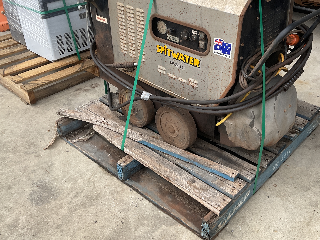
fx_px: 351
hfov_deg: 48.6
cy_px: 88
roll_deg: -1.9
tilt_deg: -26.9
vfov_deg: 37.5
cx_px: 194
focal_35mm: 38
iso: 16
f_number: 1.8
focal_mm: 3
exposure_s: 1/365
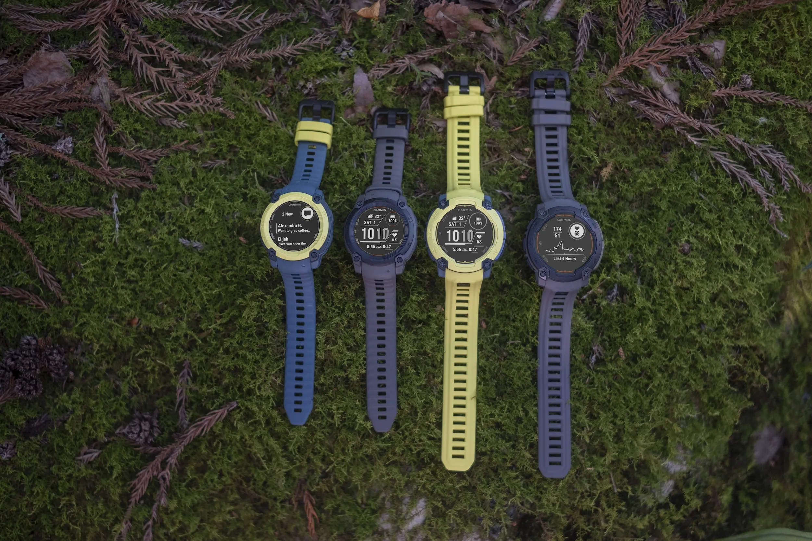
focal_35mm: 53
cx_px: 406
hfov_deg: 37.5
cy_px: 270
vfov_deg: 25.5
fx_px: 1195
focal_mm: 35
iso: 250
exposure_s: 1/125
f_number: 2
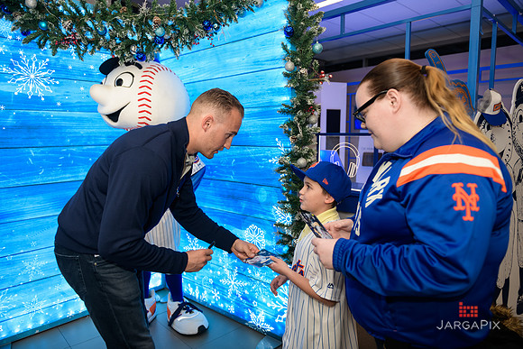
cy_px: 174
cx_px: 262
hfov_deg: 73.7
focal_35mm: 24
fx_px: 349
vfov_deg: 53.2
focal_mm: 24
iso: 400
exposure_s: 1/125
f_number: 3.2
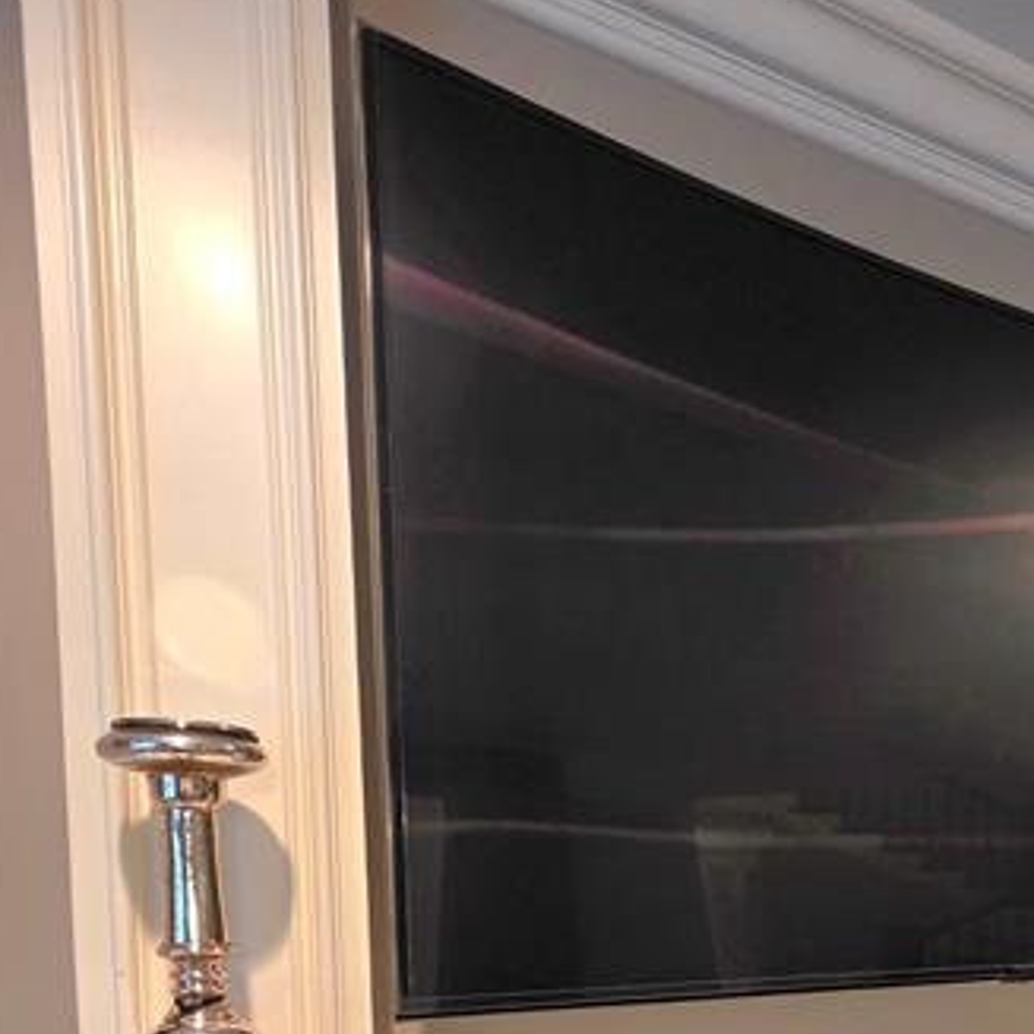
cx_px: 889
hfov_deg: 53.3
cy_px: 939
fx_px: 912
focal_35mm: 27
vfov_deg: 51.8
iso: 640
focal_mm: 2.2
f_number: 1.9
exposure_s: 1/60.2
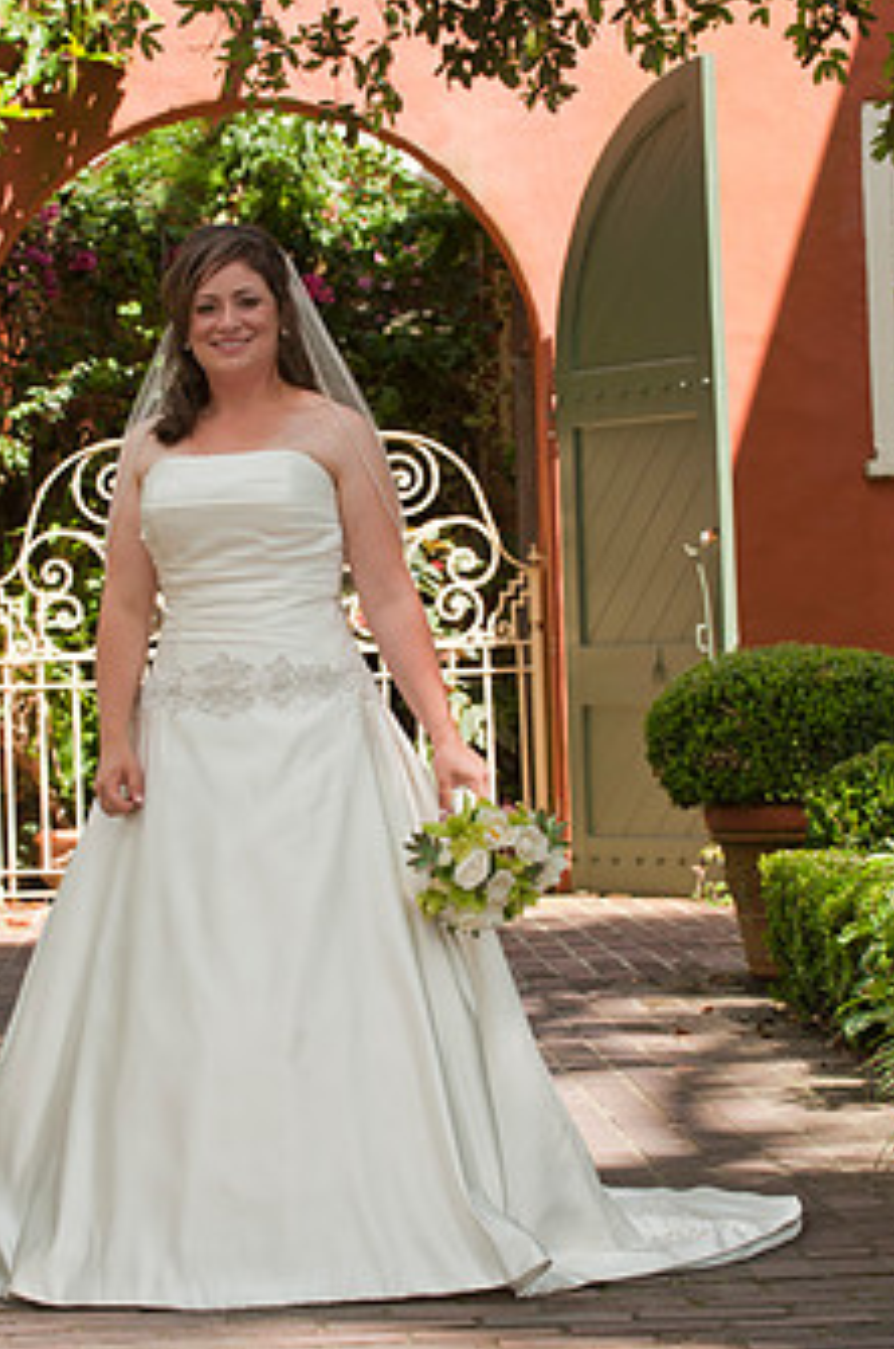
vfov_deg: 16.9
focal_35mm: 121
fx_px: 4526
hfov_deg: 11.3
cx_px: 332
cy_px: 757
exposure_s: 1/250
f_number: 6.3
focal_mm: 90
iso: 320
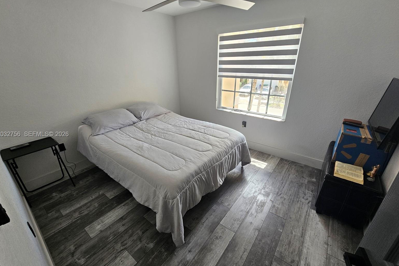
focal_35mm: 14
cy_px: 135
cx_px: 195
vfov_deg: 81.2
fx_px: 155
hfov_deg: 104.2
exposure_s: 1/60
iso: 80
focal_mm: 2.2
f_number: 2.2
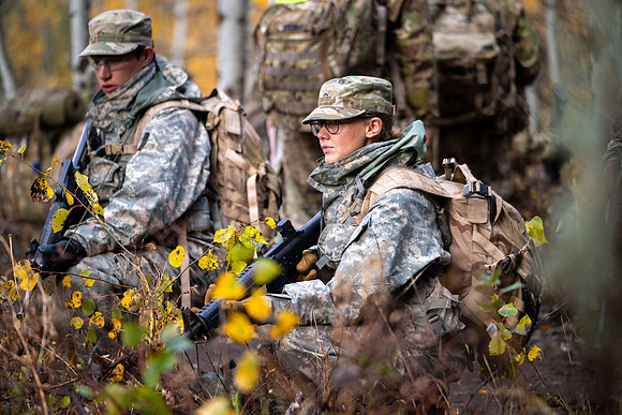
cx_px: 311
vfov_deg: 9.8
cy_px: 208
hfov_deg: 14.7
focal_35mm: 140
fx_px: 2419
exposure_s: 1/800
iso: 1000
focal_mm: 140
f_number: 2.8
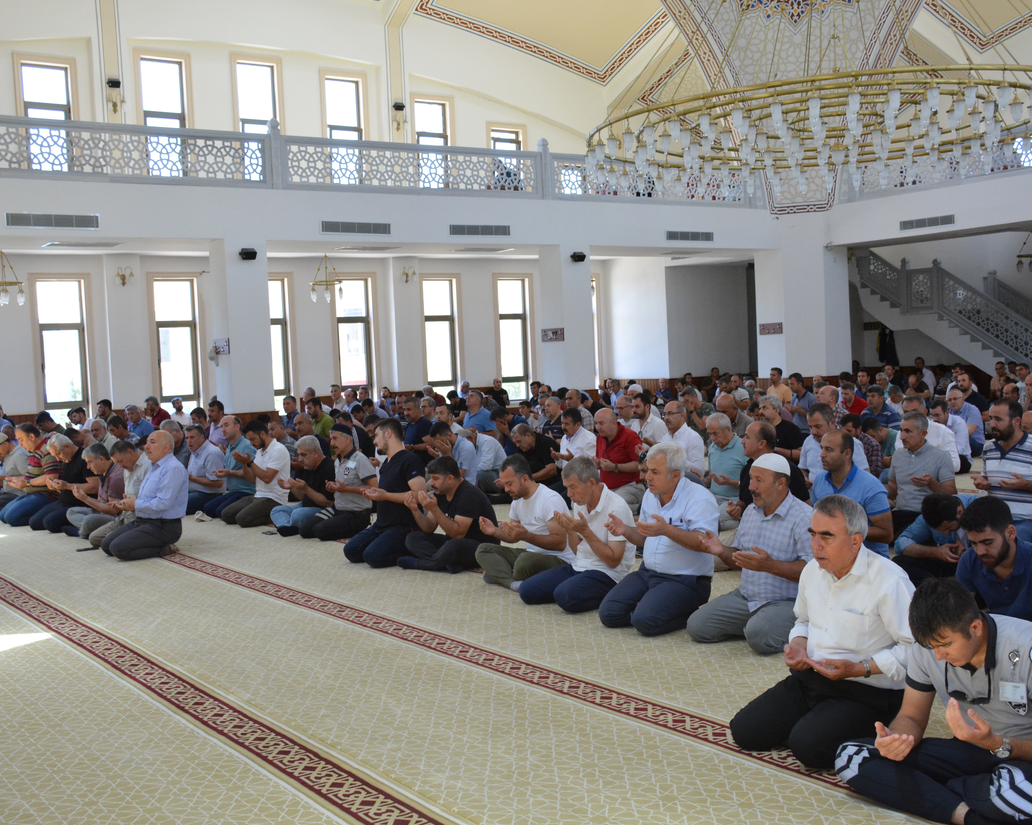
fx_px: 1209
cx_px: 541
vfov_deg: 37.7
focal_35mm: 40
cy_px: 408
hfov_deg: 46.2
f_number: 5.6
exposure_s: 1/125
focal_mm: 23
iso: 1600
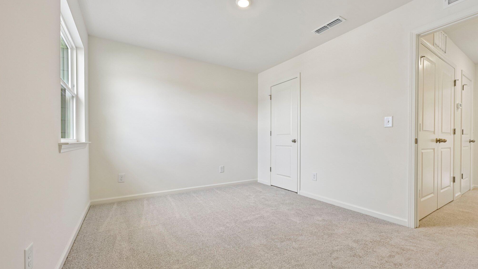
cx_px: 244
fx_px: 190
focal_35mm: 15
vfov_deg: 70.5
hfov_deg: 103.0
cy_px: 142
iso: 200
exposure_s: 1/40
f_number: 8
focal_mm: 14
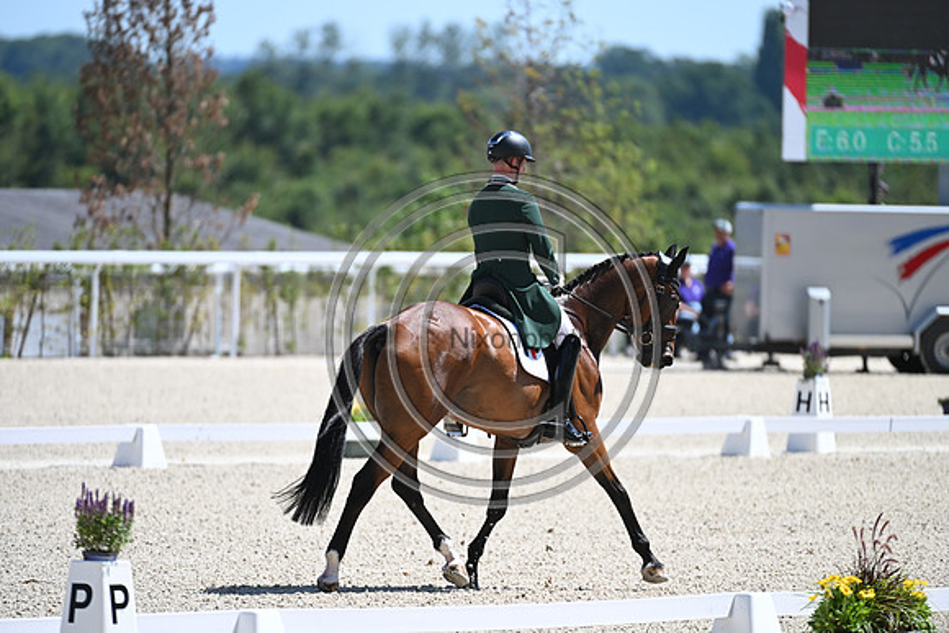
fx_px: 10546
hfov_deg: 5.2
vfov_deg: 3.4
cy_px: 316
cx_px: 474
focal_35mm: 400
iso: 360
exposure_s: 1/1600
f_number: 4.5
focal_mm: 400
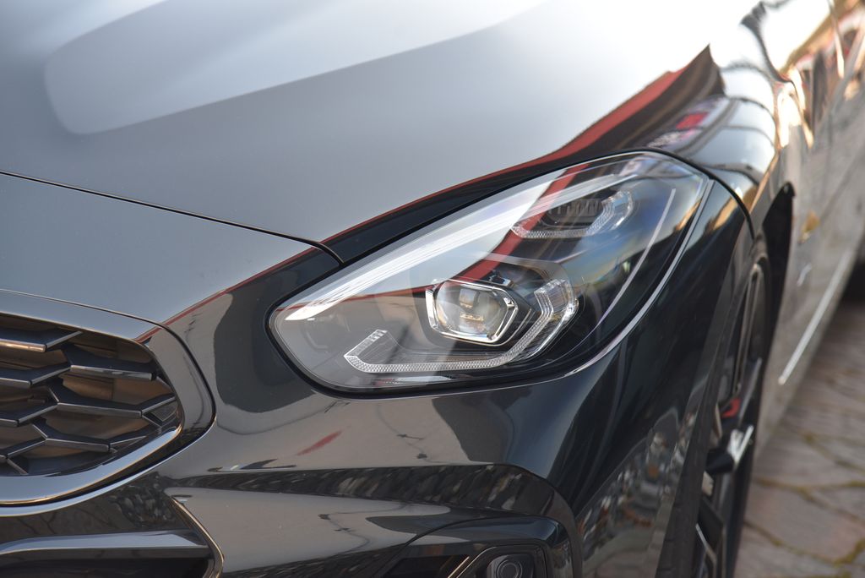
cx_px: 432
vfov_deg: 11.4
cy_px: 289
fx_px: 2885
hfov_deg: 17.1
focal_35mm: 120
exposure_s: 1/80
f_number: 4.5
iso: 500
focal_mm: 120
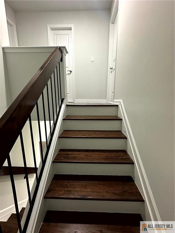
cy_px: 116
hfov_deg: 85.6
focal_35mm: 14
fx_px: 94
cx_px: 88
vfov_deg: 102.1
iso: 640
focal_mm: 2.22
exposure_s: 1/60
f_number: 2.2
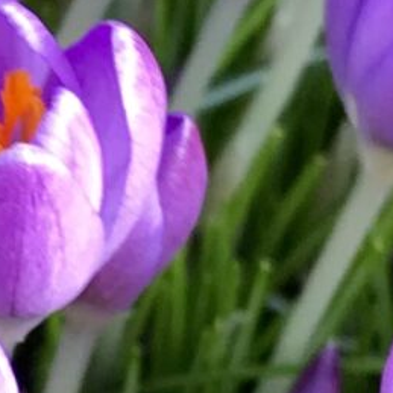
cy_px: 382
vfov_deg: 7.1
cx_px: -226
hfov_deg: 7.0
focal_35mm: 245
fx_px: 3147
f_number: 1.8
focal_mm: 3.99
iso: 32
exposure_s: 1/90
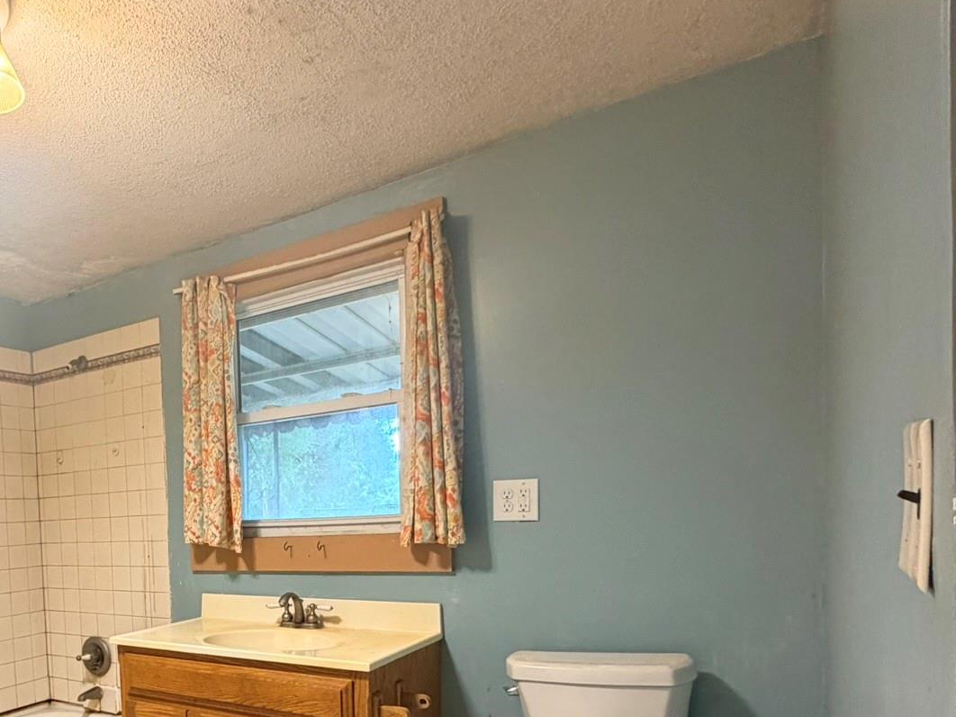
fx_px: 745
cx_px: 158
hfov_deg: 58.9
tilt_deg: -2.3
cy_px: 551
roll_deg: +2.8
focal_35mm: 27
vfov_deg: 49.0
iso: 320
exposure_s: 1/60
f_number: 2.2
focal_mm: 2.22
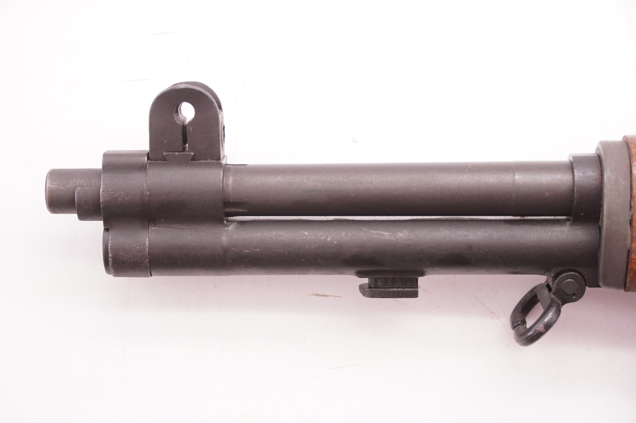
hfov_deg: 24.2
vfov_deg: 16.2
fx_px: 1483
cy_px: 212
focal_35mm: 84
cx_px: 318
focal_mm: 56
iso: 800
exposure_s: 1/125
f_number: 5.6
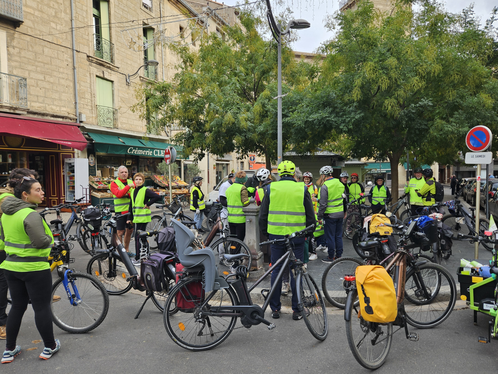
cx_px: 275
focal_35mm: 26
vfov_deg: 53.1
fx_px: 374
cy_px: 190
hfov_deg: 67.1
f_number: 1.8
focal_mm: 5.4
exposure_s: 1/322
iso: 25
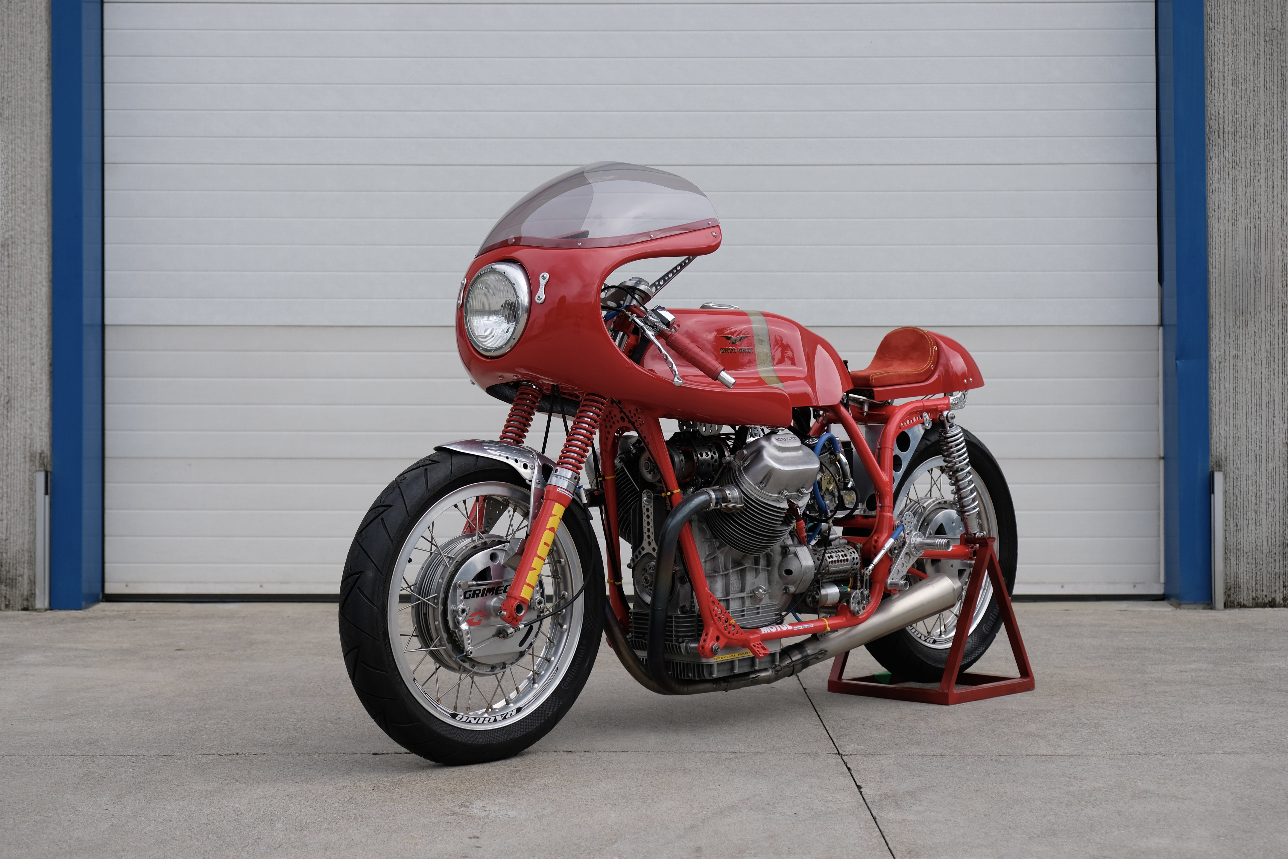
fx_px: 1825
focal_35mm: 51
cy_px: 430
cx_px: 644
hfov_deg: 38.9
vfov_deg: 26.5
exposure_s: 1/150
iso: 200
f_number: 3.6
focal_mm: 34.3
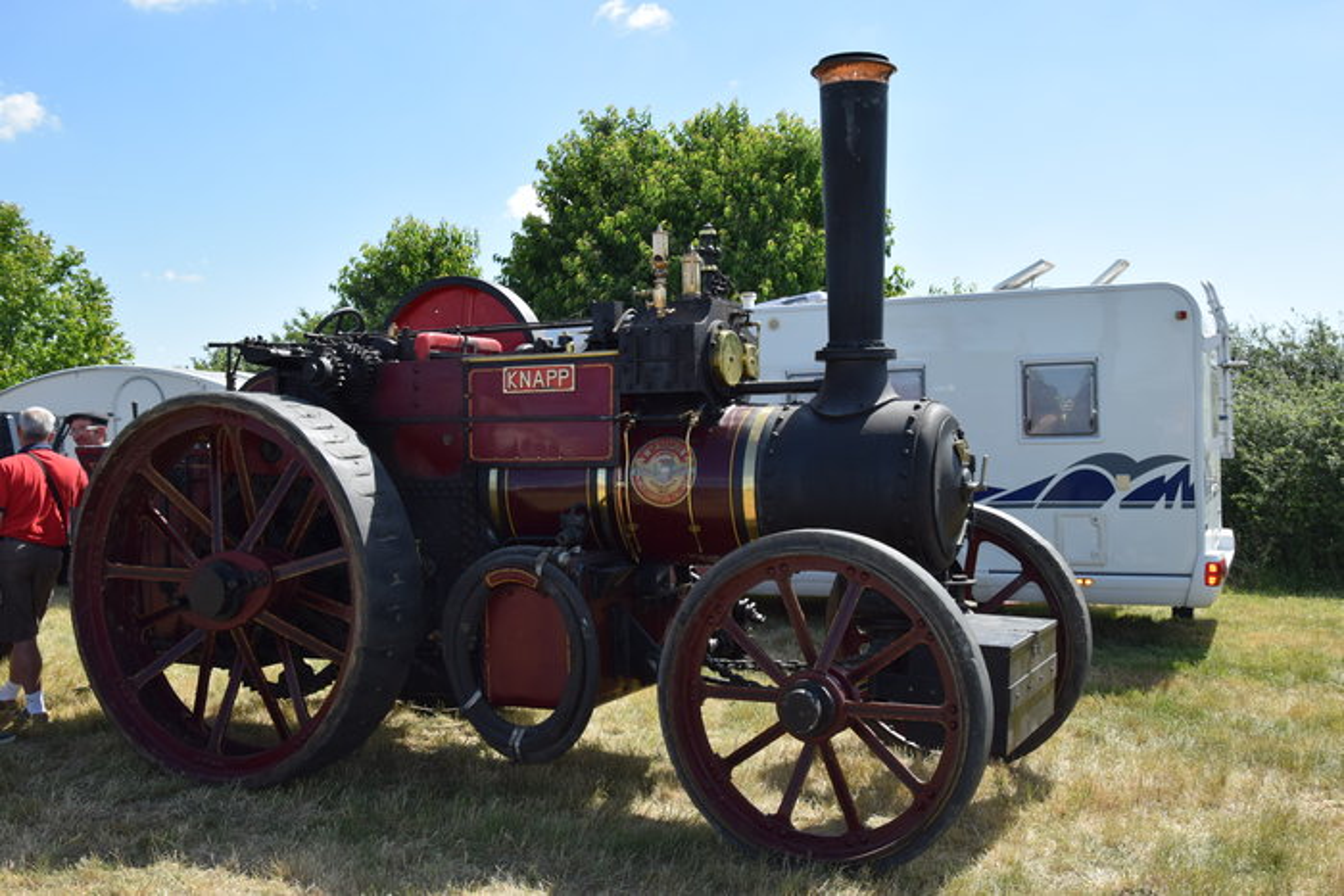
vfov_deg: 36.9
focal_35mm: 36
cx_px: 672
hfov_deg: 53.1
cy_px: 448
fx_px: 1344
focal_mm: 24
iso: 100
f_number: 8
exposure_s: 1/200
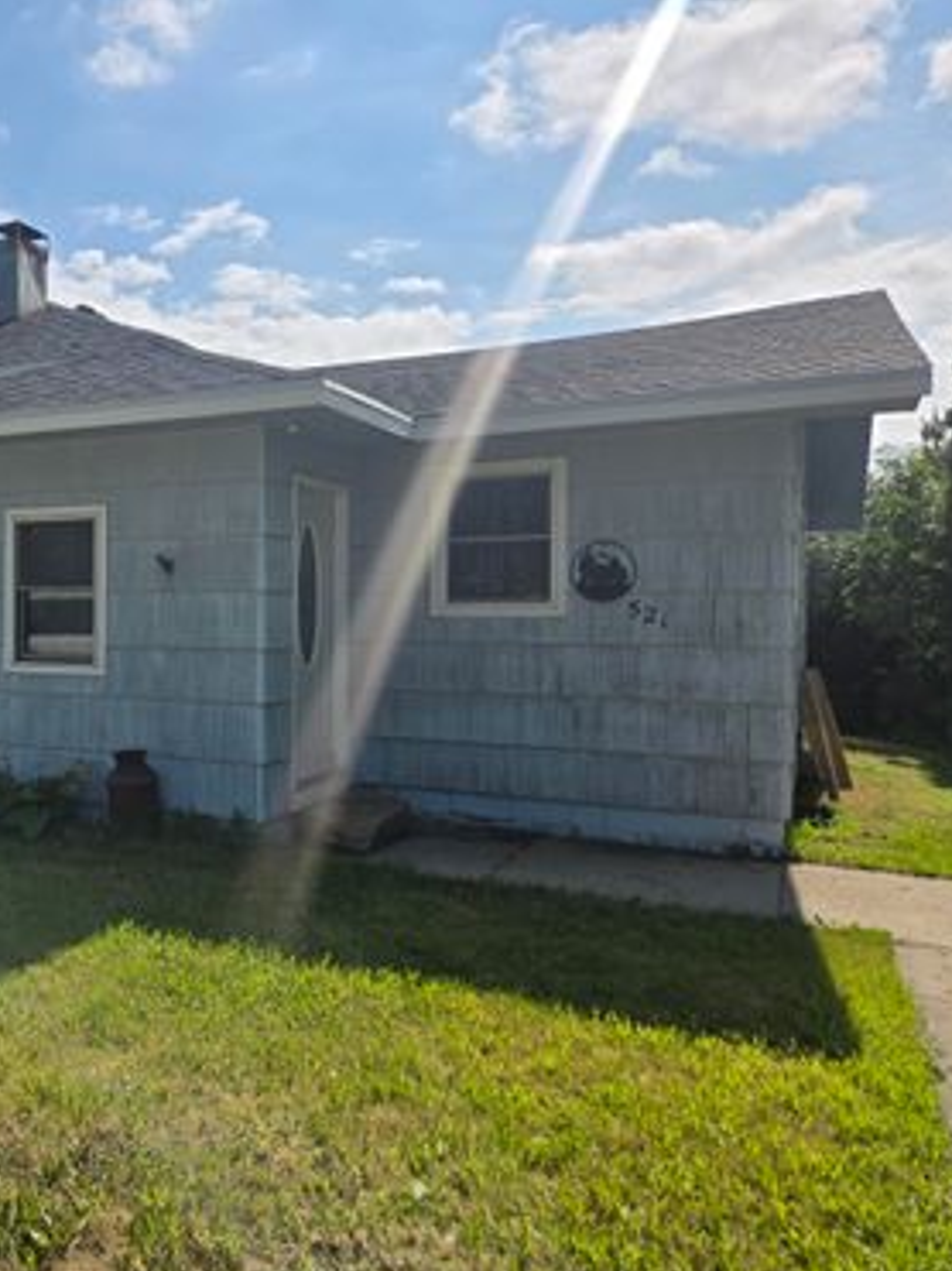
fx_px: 1137
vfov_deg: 58.4
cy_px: 639
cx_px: 127
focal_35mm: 31
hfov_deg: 42.3
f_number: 1.8
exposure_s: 1/4364
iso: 25
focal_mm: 5.4
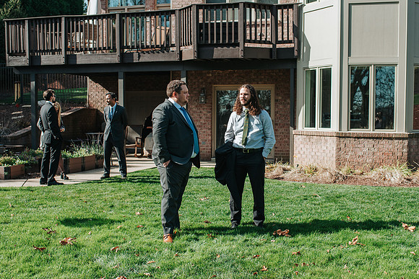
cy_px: 143
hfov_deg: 42.5
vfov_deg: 29.1
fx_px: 538
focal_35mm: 46
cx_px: 230
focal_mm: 35
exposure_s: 1/1250
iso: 180
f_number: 3.5
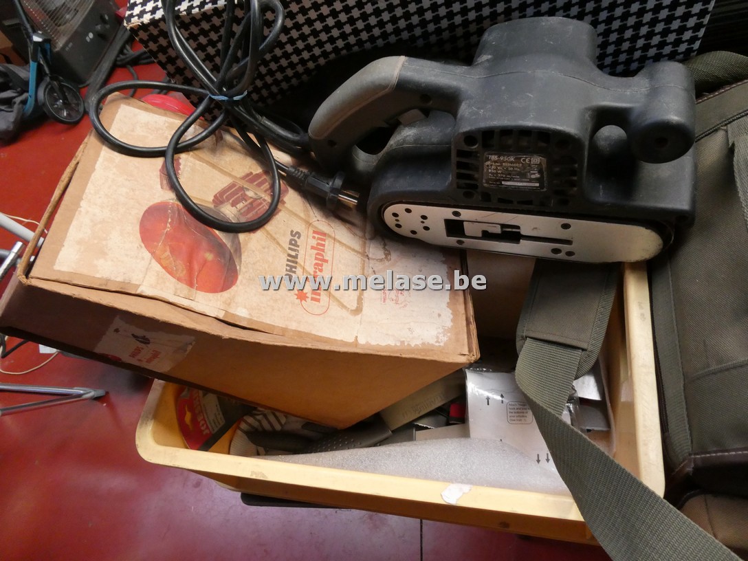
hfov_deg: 71.6
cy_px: 280
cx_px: 374
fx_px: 519
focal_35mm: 24
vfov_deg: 56.8
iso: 400
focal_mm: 4.3
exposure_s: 1/125
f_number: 3.3
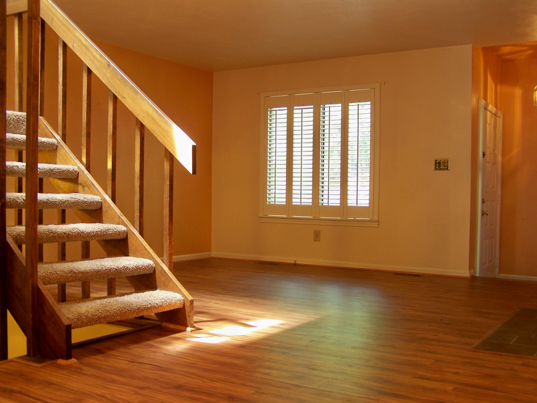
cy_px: 202
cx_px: 268
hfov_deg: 49.0
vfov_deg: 37.7
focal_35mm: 38
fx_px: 589
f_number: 2.8
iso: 64
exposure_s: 1/5
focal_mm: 6.3
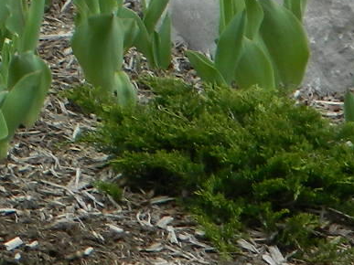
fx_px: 9579
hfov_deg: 2.1
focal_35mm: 937
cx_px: -527
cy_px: -428
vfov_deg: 1.6
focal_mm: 31.8
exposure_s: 1/200
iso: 80
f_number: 5.1
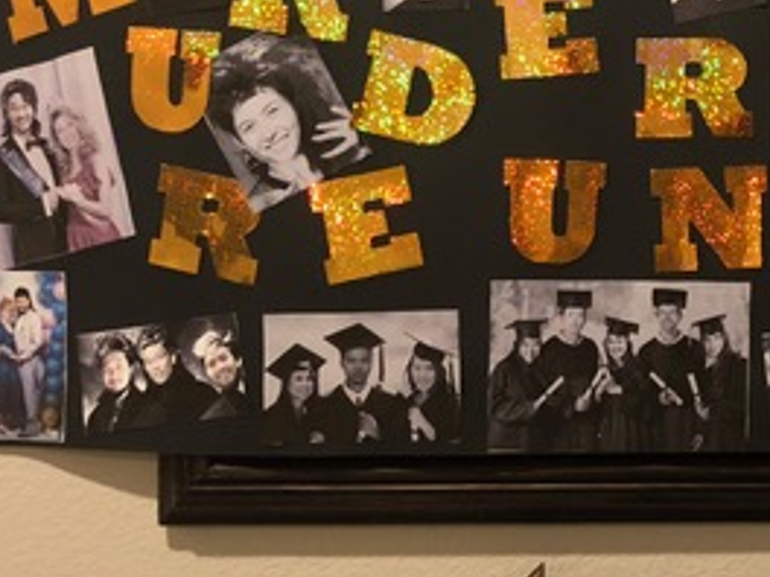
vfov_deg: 21.5
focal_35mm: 68
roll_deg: +0.5
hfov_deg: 27.5
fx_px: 1513
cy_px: 157
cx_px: 703
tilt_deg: +0.5
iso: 100
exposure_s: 1/9
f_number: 1.8
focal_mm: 4
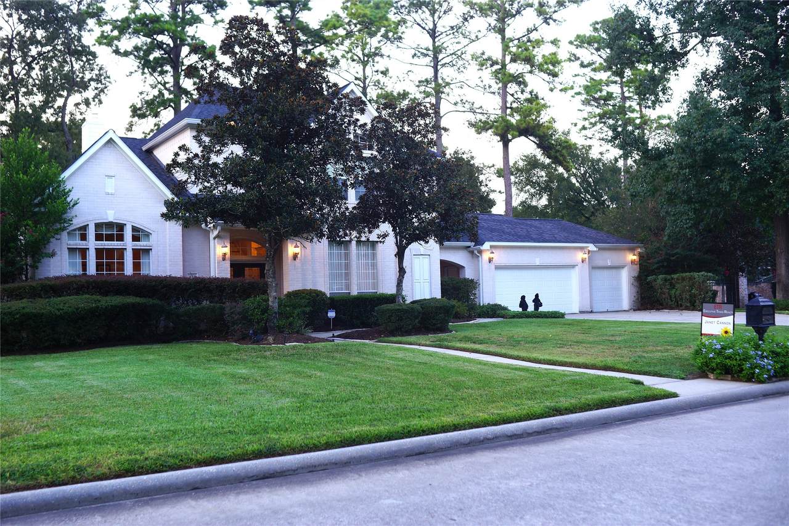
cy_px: 263
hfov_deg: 54.4
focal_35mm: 35
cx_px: 394
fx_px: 767
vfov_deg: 37.8
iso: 125
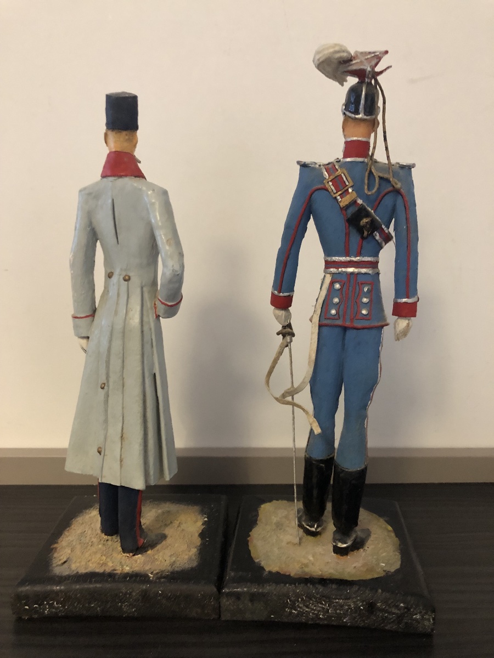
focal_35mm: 28
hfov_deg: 49.7
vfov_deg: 63.4
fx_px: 533
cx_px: 247
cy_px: 329
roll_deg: +1.2
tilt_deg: -8.3
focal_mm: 3.99
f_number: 1.8
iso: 80
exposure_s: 1/5
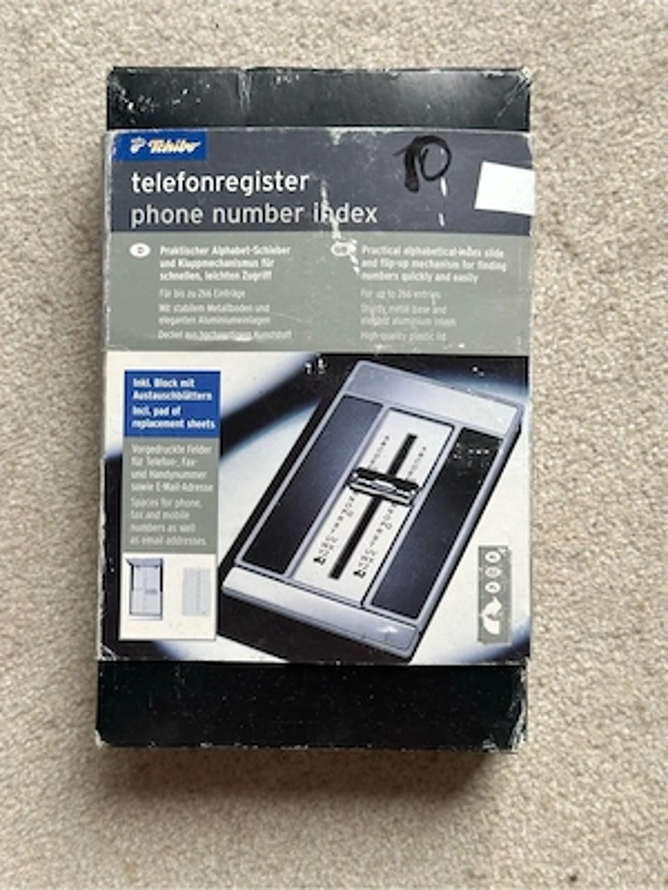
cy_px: 445
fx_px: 1235
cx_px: 334
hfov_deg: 30.3
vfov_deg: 39.7
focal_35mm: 48
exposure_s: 1/121
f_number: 1.78
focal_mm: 6.86
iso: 64
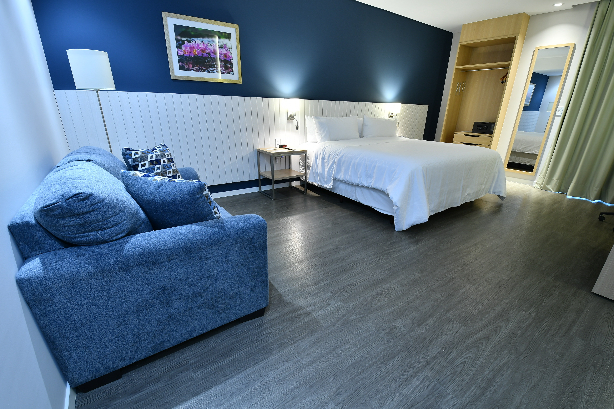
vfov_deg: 77.3
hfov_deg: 100.4
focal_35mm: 15
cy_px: 204
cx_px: 307
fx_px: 256
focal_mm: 10
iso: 100
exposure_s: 1/1.3
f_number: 8
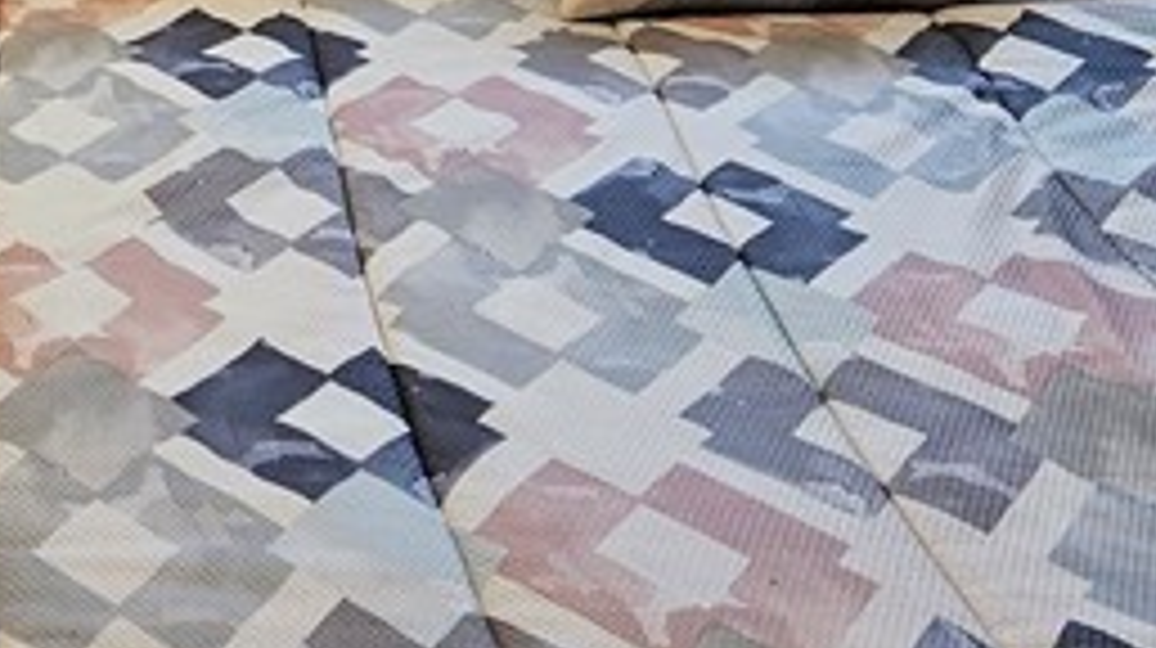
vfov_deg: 11.9
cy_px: -99
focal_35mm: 100
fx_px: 3062
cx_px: -207
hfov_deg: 20.1
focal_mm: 5.4
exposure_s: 1/120
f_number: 1.8
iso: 250
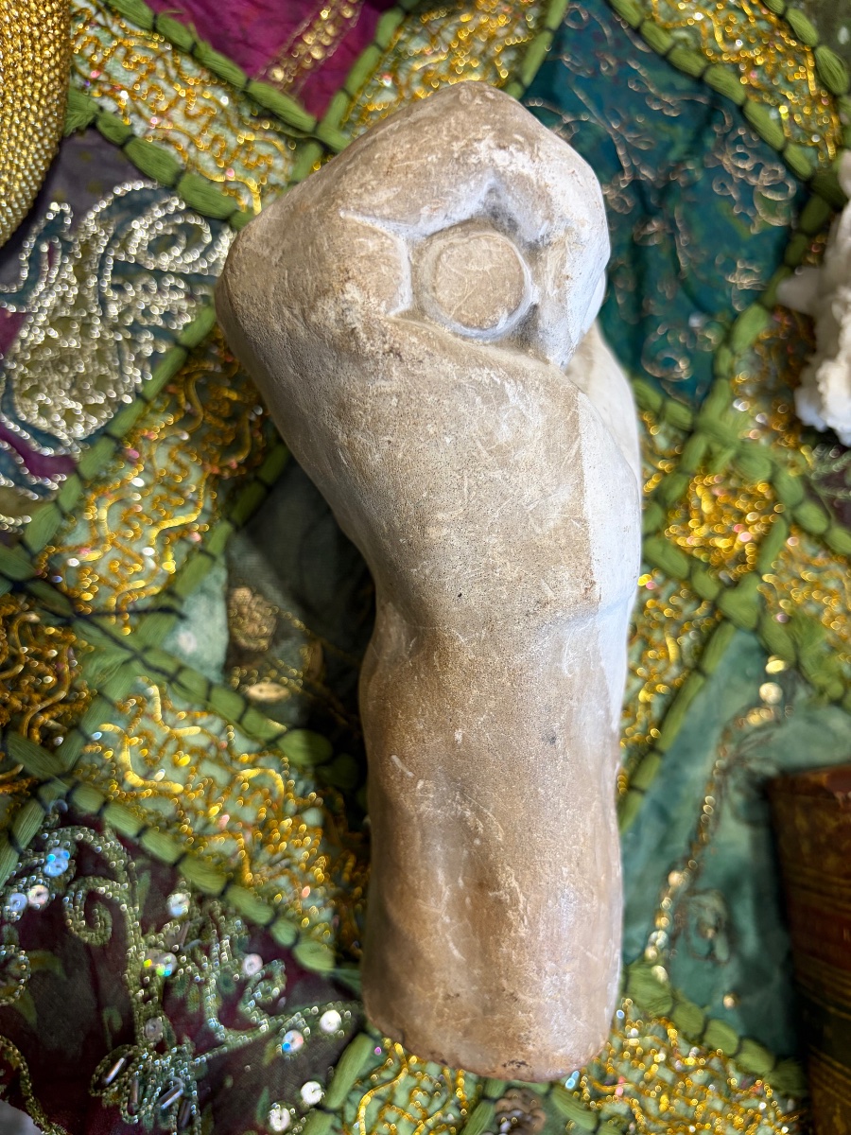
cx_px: 426
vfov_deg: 67.3
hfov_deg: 53.1
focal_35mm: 26
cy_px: 568
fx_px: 852
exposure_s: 1/50
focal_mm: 5.96
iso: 125
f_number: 1.6
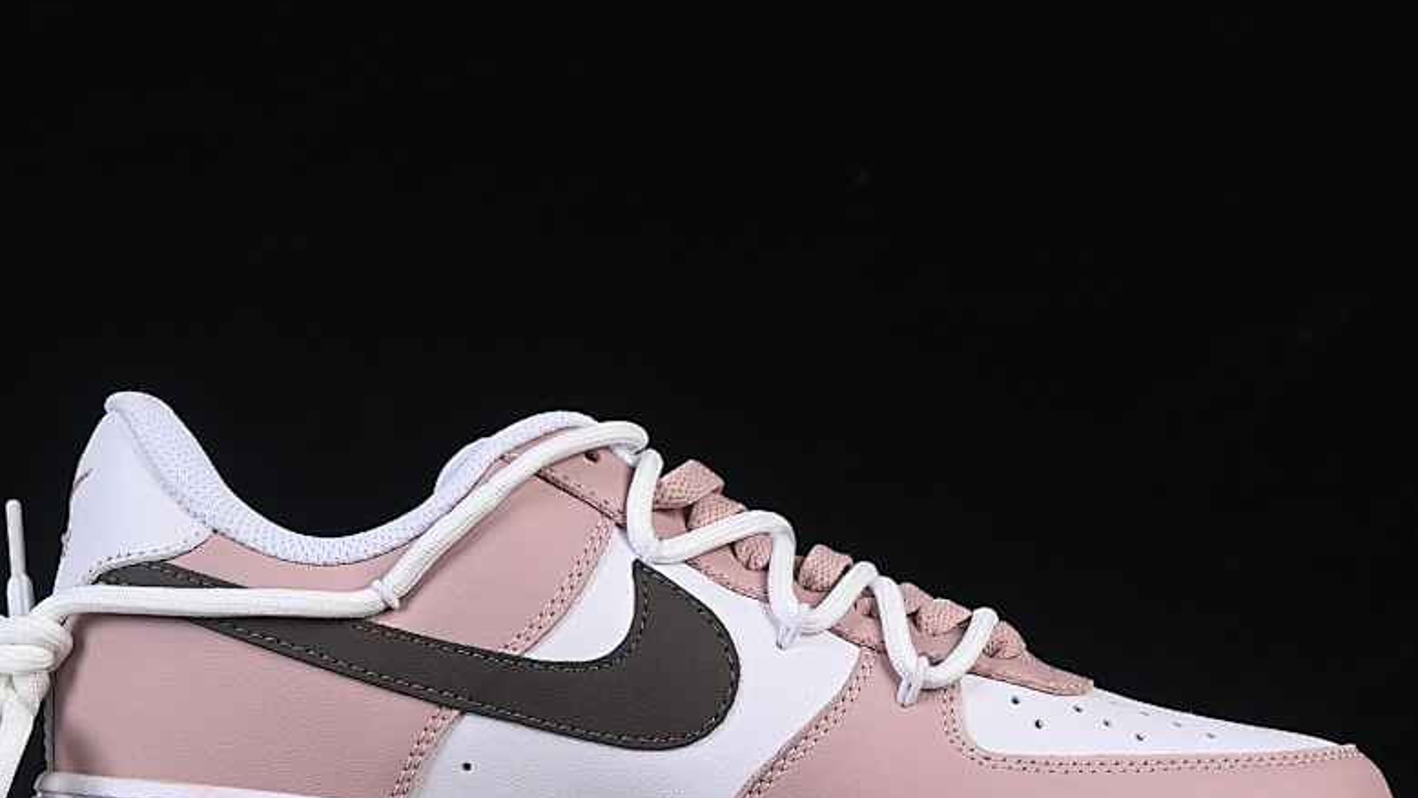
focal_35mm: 109
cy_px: 599
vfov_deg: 11.1
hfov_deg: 19.6
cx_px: 707
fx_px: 4099
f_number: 8
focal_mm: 50
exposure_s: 1/80
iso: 160
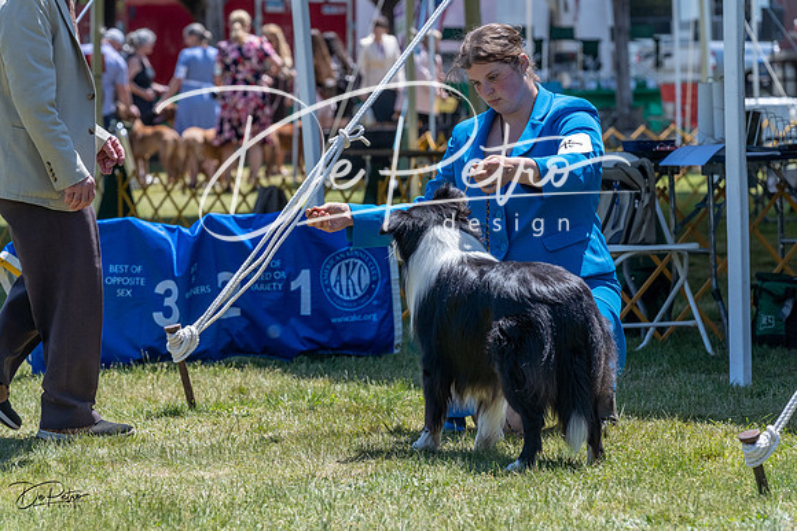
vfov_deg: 8.7
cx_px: 398
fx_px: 3499
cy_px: 266
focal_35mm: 158
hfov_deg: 13.0
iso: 1250
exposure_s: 1/1600
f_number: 7.1
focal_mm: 158
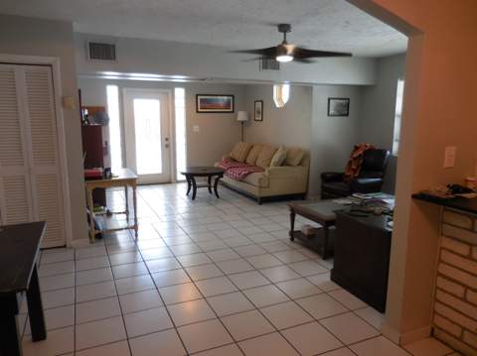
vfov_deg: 54.8
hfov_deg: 69.4
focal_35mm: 25
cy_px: 178
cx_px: 238
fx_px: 344
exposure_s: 1/30
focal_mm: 4.5
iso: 140
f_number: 3.3
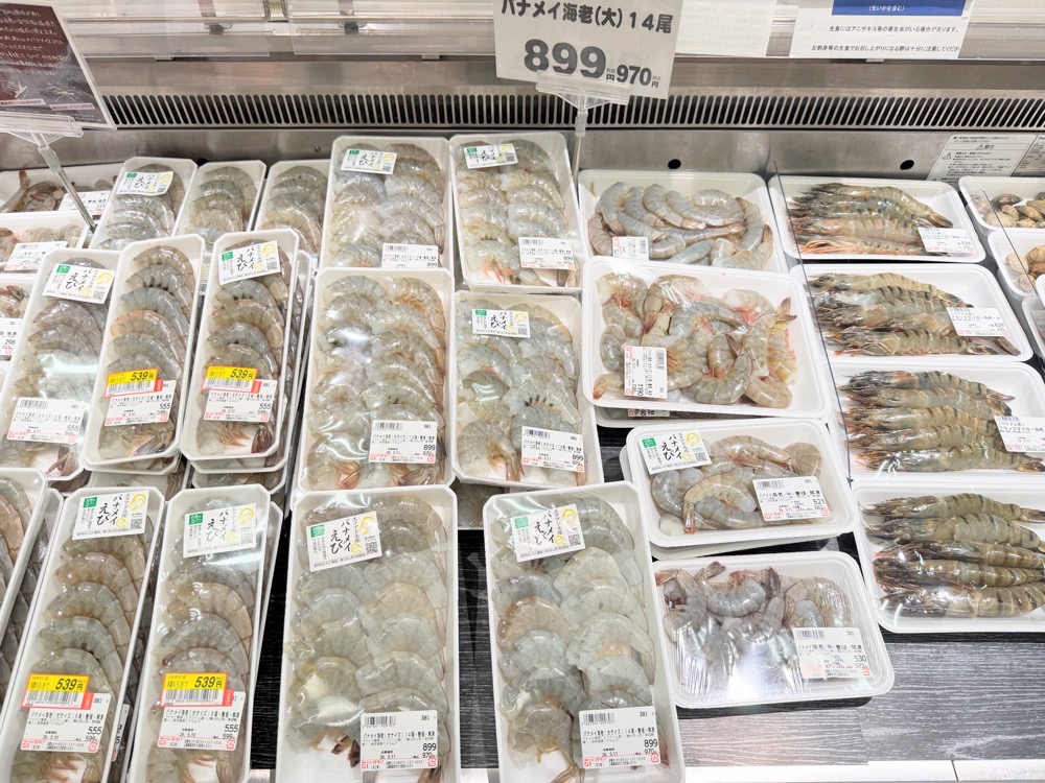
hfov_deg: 71.6
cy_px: 392
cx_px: 522
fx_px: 725
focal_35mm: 24
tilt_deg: -56.1
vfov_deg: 56.8
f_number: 1.78
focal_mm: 6.76
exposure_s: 1/151
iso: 80
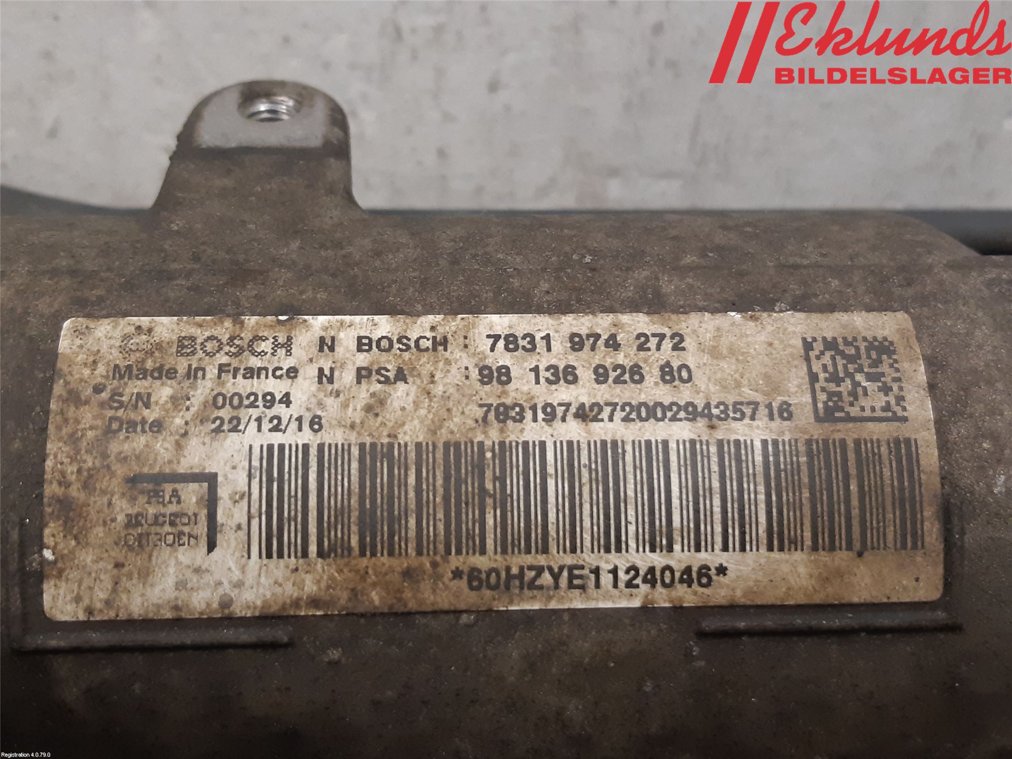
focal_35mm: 26
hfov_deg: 67.3
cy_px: 380
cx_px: 506
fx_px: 760
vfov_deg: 53.1
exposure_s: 1/50
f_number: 1.7
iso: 200
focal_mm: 3.93
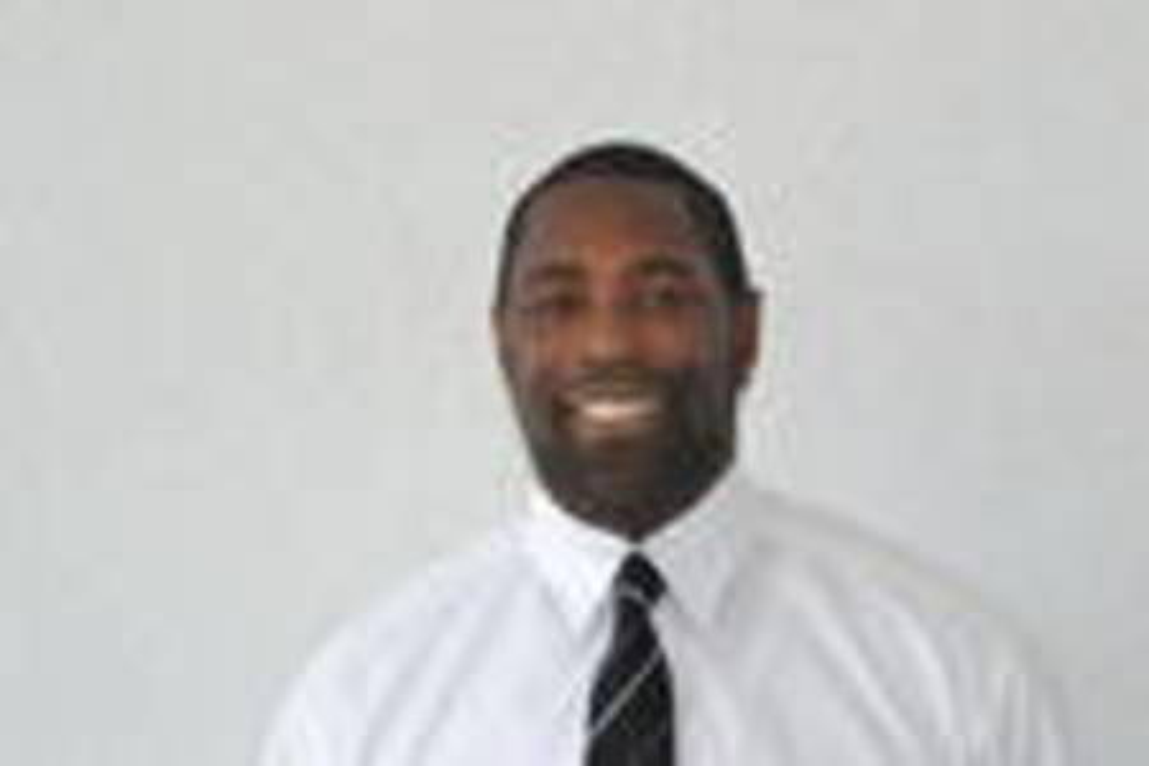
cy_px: 383
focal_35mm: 128
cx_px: 574
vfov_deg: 10.8
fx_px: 4069
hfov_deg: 16.1
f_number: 16
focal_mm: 85
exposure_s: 1/200
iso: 1600
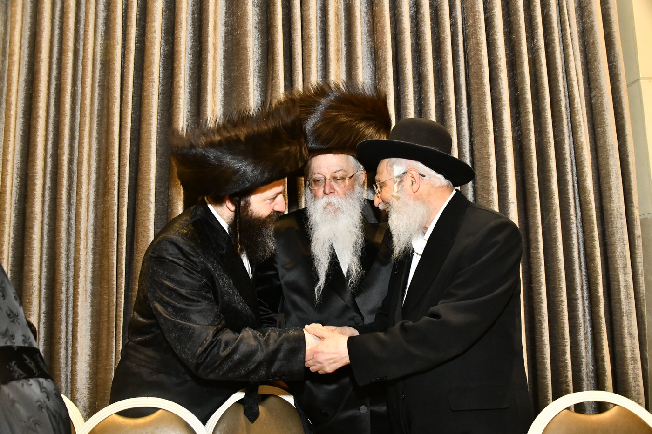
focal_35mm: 32
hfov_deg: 58.7
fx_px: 579
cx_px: 326
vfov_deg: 41.1
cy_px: 217
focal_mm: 32
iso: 3200
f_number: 5.6
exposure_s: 1/100
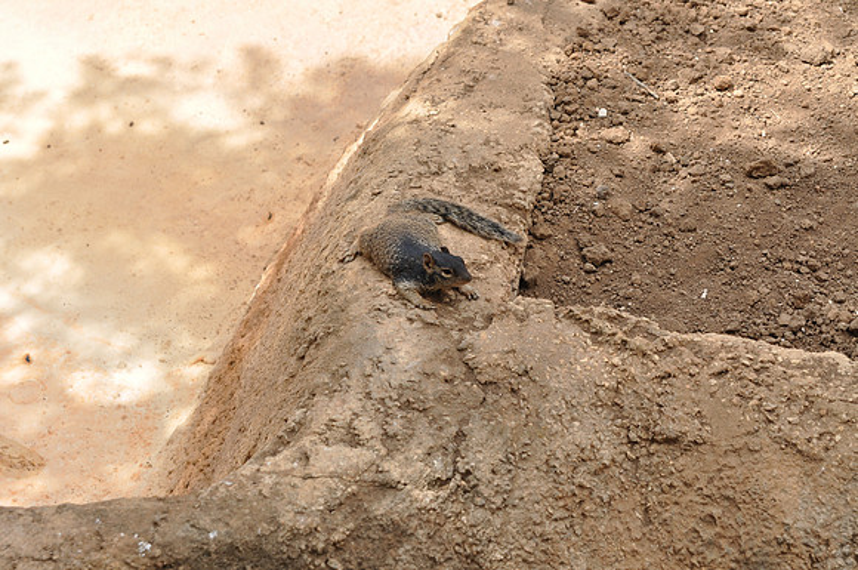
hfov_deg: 19.5
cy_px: 285
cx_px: 429
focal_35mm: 105
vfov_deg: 13.0
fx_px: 2499
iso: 200
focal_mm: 70
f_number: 5.6
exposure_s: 1/500
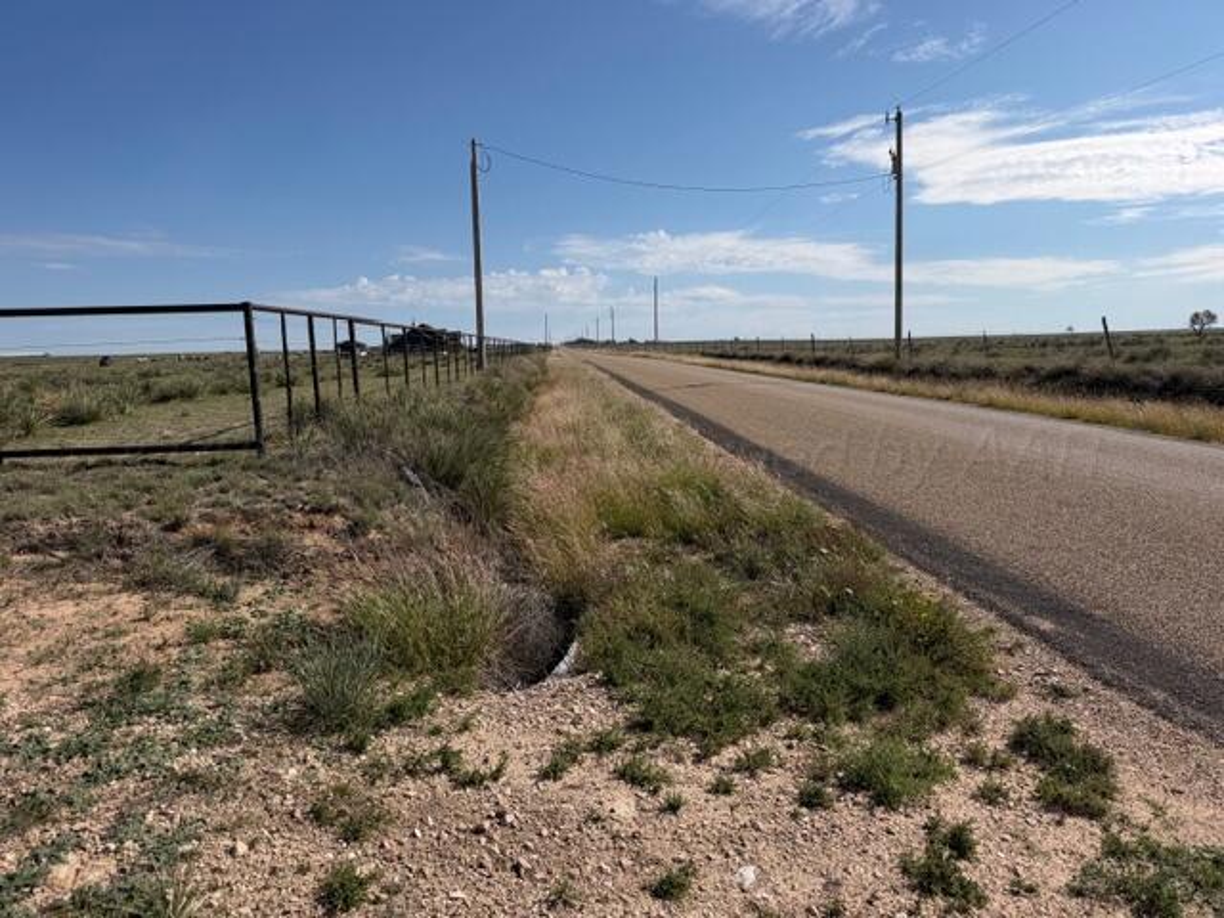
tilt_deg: -7.0
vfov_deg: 56.8
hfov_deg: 71.6
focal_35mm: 24
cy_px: 459
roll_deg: +1.9
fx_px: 849
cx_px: 612
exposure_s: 1/8130
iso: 80
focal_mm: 6.76
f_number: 1.78
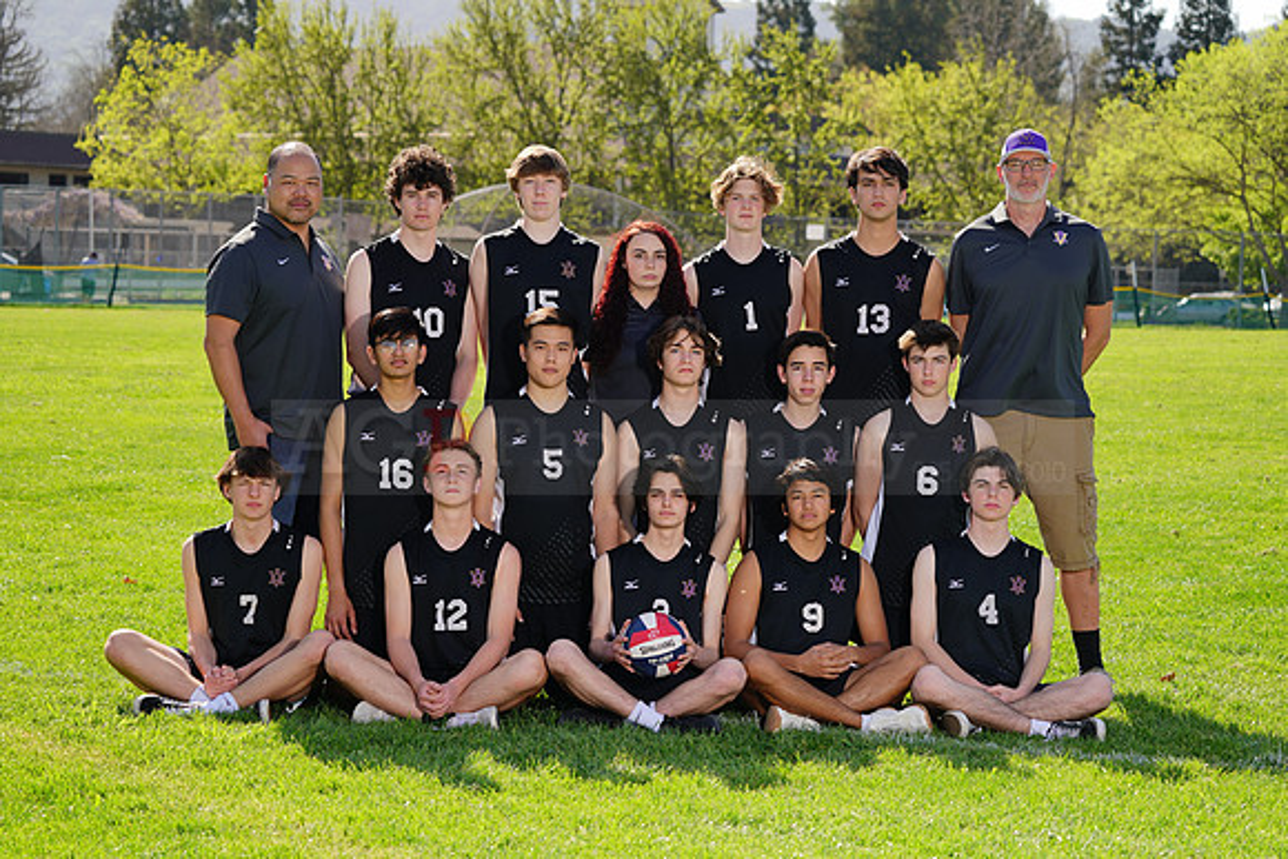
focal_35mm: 100
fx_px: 3578
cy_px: 430
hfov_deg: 20.4
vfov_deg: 13.7
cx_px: 644
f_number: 6.3
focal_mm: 100
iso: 64
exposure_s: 1/200
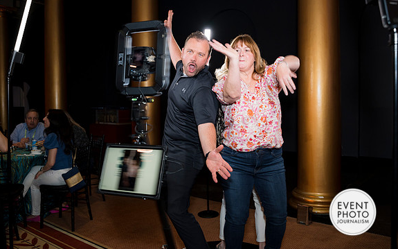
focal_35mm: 32
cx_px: 209
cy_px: 117
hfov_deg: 59.6
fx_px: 347
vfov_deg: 39.4
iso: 800
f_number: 4
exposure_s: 1/100
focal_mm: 29.5
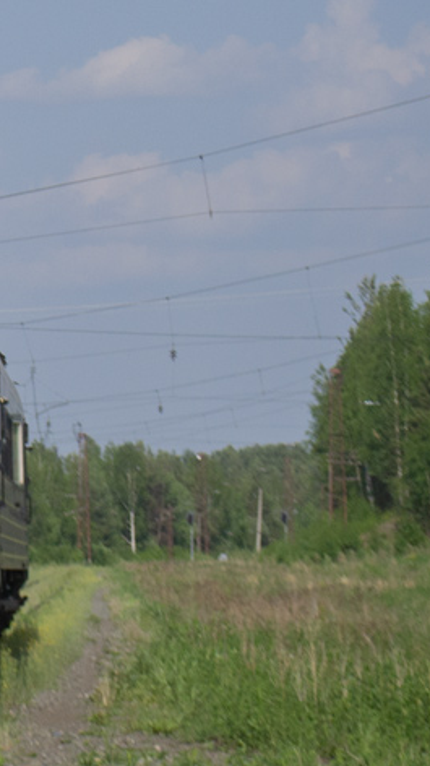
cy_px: 253
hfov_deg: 4.3
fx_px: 5575
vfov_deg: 7.9
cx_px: -630
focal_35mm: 275
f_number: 6.3
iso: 400
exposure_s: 1/1600
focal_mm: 55
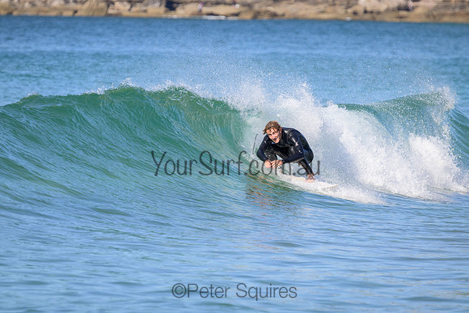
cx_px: 234
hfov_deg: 3.4
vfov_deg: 2.3
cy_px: 156
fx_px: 7948
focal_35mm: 610
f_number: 11
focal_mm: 610
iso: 1250
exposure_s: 1/2000
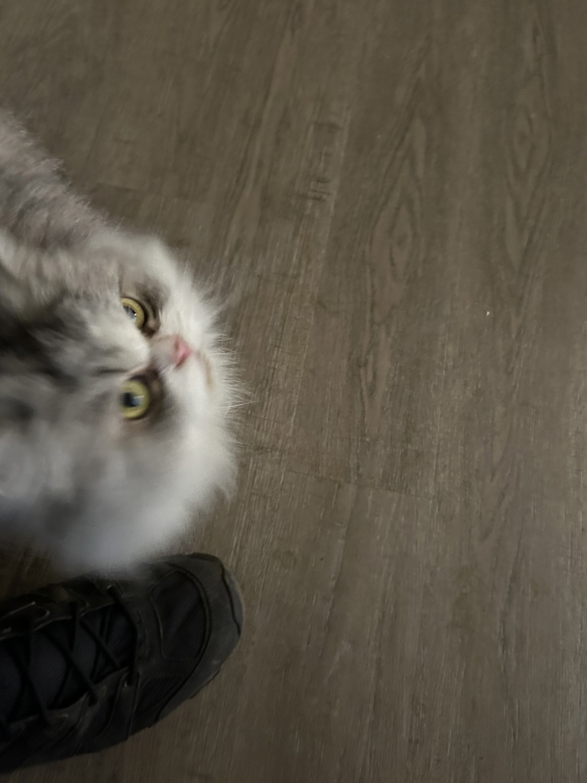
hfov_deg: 53.1
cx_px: 294
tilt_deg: -69.2
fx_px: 588
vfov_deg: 67.3
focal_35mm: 26
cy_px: 392
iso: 800
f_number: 1.5
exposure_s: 1/30
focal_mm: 5.7
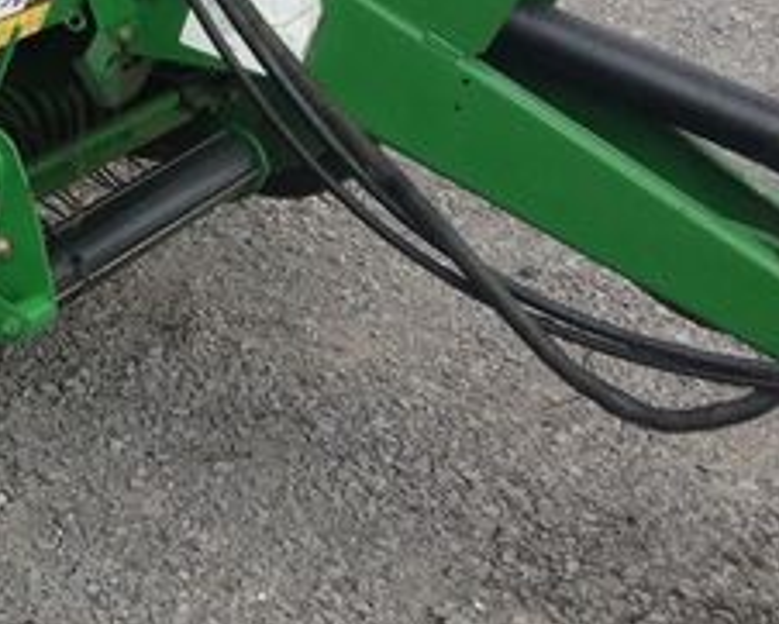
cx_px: -538
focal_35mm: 114
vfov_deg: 13.0
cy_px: -210
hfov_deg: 15.0
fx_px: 2629
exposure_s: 1/775
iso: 50
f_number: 2.4
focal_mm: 4.12
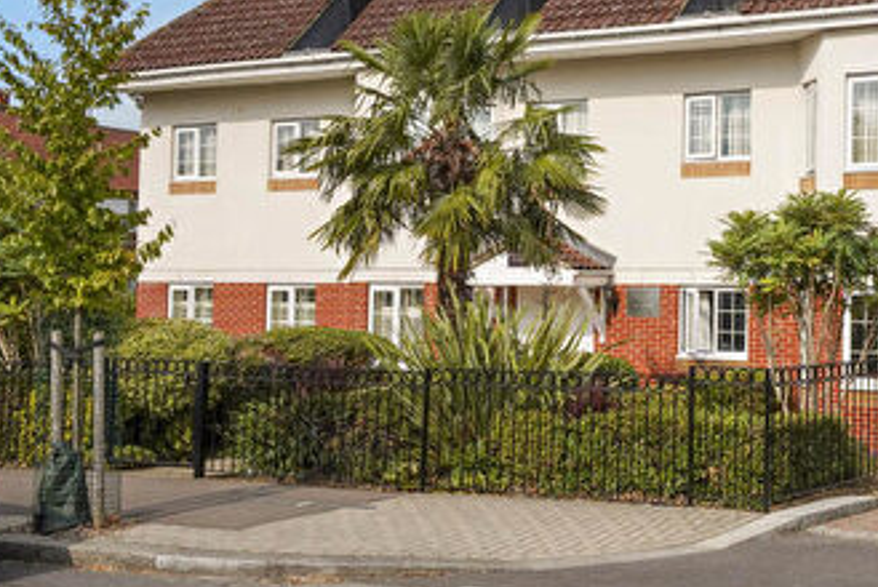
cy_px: 87
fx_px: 1245
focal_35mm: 51
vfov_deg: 25.9
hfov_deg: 37.0
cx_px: 745
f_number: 14
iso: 500
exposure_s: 1/400
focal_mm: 24
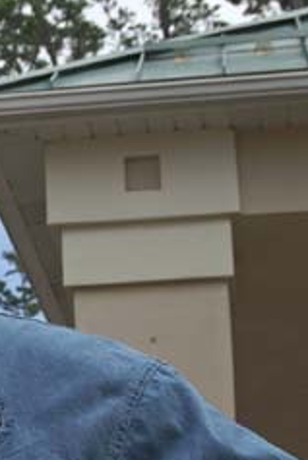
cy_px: 354
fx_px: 1679
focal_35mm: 131
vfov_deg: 15.6
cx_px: -167
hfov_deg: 10.1
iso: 100
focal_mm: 26
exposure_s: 1/250
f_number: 8
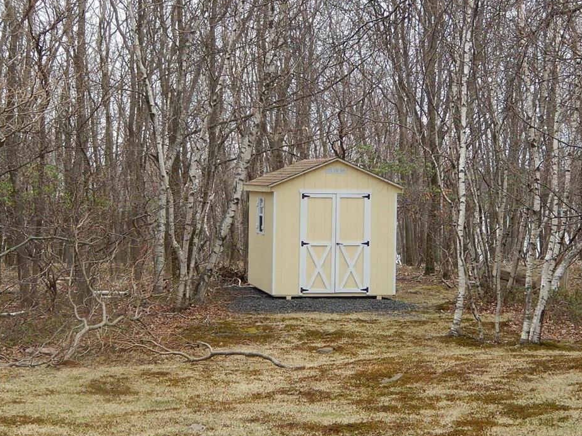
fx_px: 1362
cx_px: 321
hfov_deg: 24.1
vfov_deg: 18.2
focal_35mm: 81
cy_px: 233
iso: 125
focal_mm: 13.1
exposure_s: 1/200
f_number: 4.9
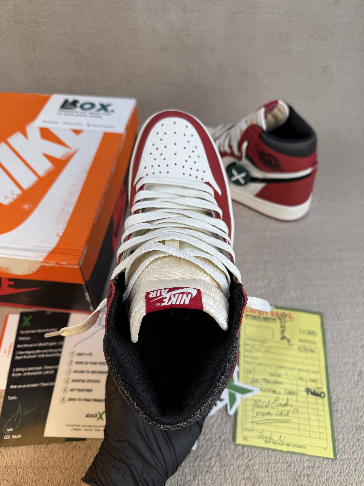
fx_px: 336
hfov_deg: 56.8
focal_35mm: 24
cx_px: 182
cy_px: 243
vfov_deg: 71.6
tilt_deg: -50.5
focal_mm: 6.76
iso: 80
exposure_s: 1/1395
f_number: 1.78
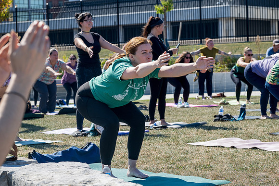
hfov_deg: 20.6
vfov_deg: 13.8
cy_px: 93
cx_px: 140
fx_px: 767
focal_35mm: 99
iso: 400
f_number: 8
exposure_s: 1/640
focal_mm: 99
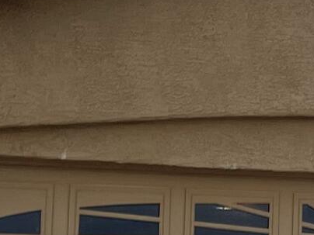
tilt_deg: +9.7
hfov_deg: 9.0
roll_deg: +0.8
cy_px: 82
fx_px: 1751
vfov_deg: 7.7
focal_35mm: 193
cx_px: 799
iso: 32
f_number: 1.6
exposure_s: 1/5618
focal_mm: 5.1
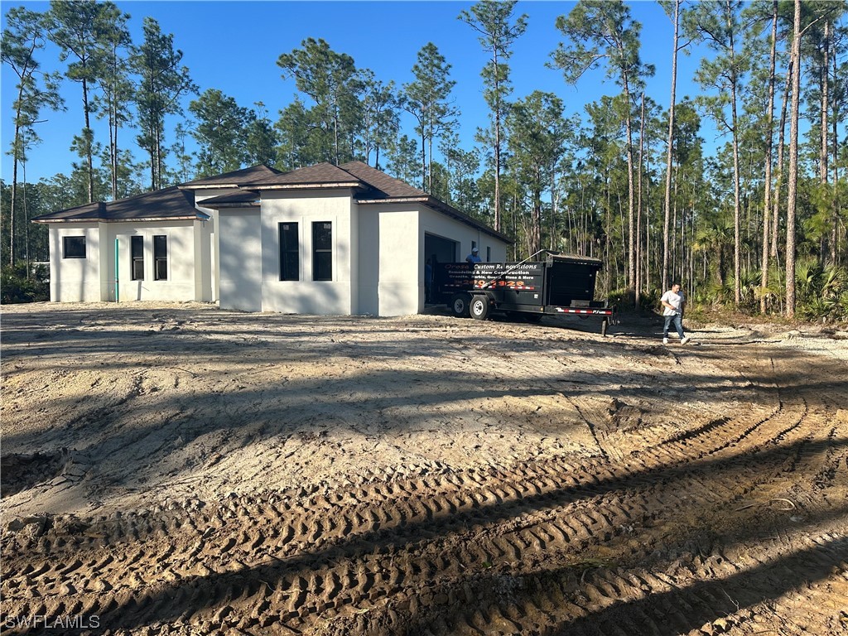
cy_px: 318
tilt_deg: -0.6
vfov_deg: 56.8
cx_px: 424
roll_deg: -0.8
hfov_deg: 71.6
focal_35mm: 24
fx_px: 588
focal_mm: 6.86
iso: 80
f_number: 1.78
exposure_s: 1/3472
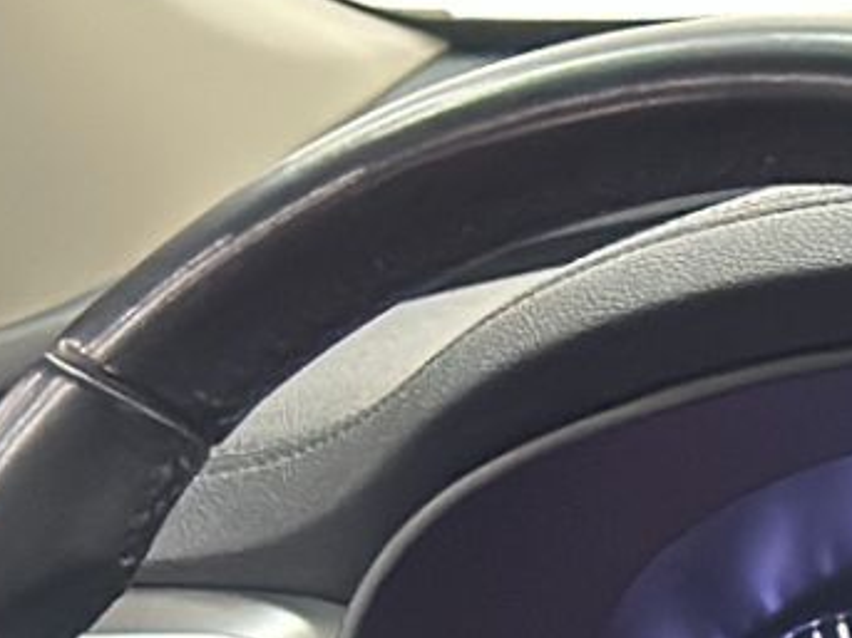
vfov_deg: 5.4
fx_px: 6619
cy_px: 1403
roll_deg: +1.9
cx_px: 2072
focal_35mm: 269
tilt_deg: -18.5
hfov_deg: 6.9
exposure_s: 1/40
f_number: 1.78
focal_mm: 6.86
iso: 640
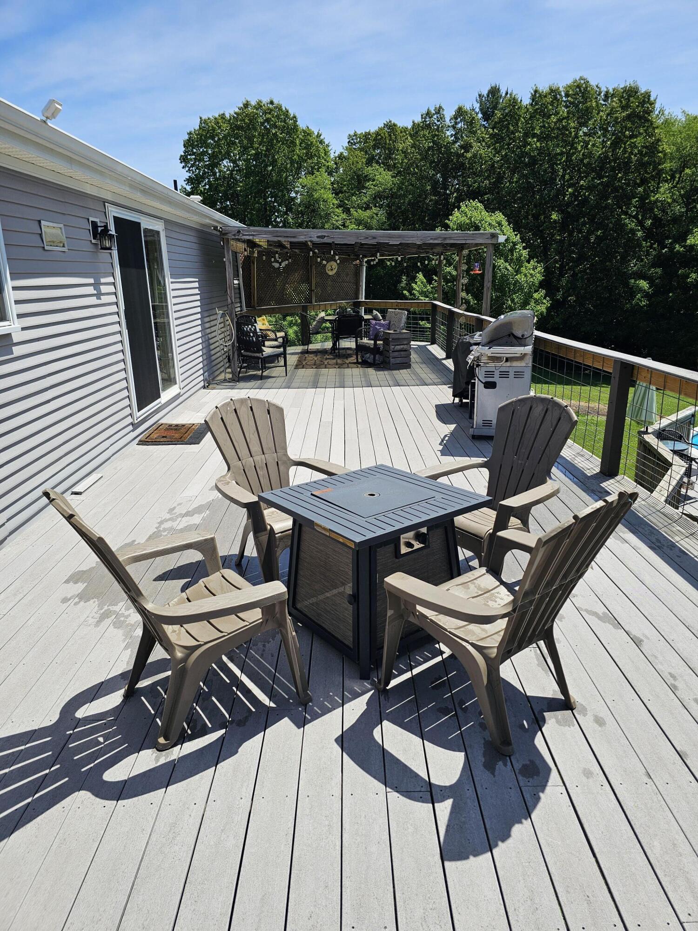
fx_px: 618
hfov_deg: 58.9
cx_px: 349
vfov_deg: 73.9
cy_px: 466
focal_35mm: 23
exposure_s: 1/919
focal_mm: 6.3
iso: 10
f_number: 1.7
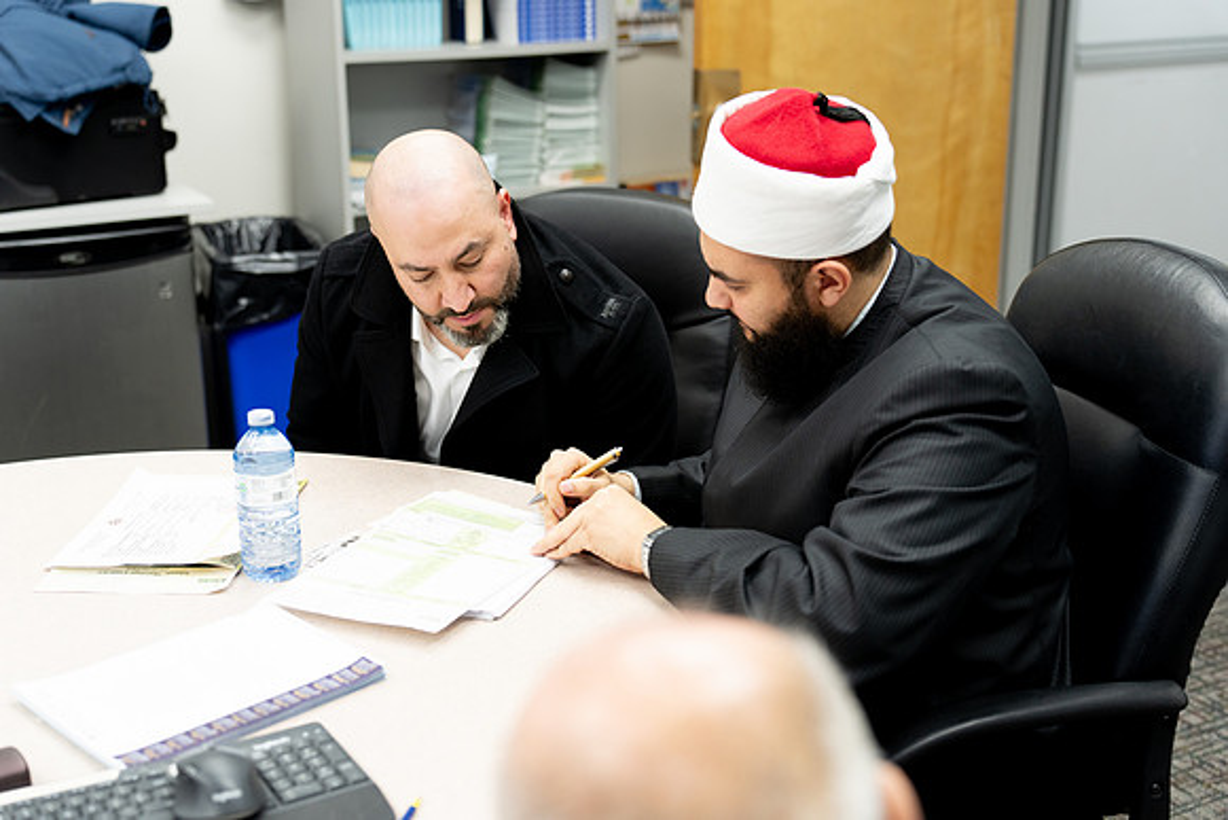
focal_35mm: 45
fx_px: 1535
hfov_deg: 43.6
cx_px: 614
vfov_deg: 29.9
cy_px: 410
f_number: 2.8
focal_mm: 45
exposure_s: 1/160
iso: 800
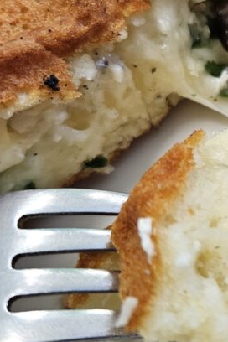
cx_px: 300
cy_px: 121
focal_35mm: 60
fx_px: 570
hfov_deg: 20.6
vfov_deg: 33.2
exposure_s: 1/120
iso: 125
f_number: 1.8
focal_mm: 5.4
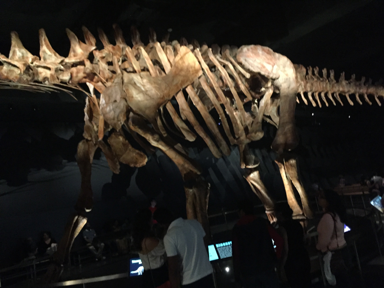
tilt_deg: +8.7
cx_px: 192
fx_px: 322
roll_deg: +9.5
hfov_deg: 61.7
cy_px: 144
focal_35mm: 29
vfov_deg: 48.2
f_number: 2.2
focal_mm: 4.15
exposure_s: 1/15
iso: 1000
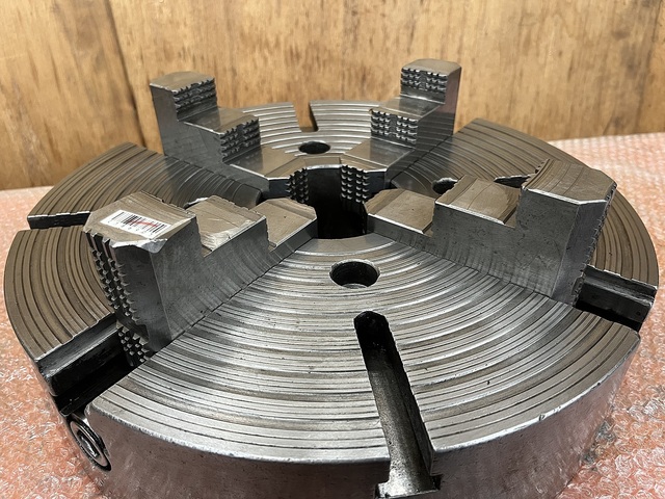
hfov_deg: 67.3
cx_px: 332
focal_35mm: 26
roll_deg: +1.3
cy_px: 250
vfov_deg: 53.1
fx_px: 499
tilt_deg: -36.4
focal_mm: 5.1
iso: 160
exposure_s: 1/60
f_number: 1.6
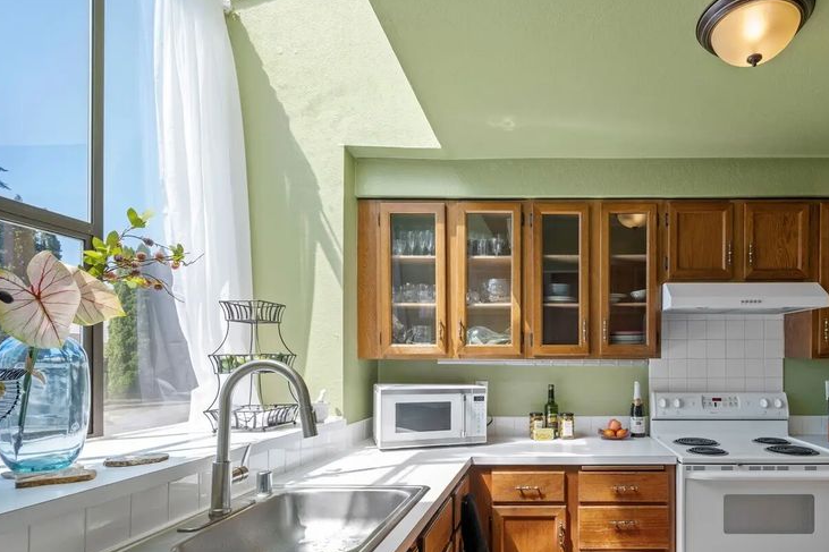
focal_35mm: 21
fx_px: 483
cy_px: 363
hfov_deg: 78.7
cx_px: 549
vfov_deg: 58.3
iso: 200
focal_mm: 15
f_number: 8
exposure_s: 1/20
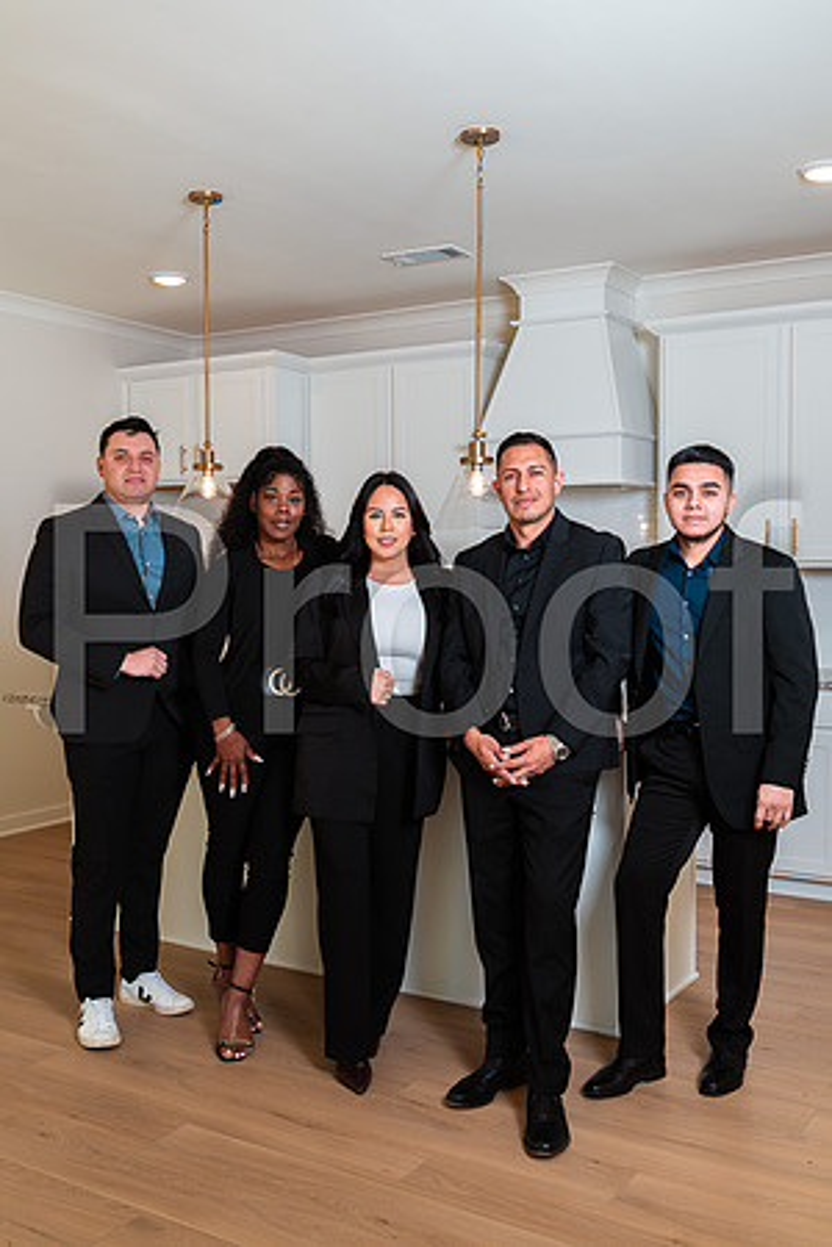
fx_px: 1213
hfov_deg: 37.9
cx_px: 416
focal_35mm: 35
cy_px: 624
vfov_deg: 54.4
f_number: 5.6
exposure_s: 1/160
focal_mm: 35
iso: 200
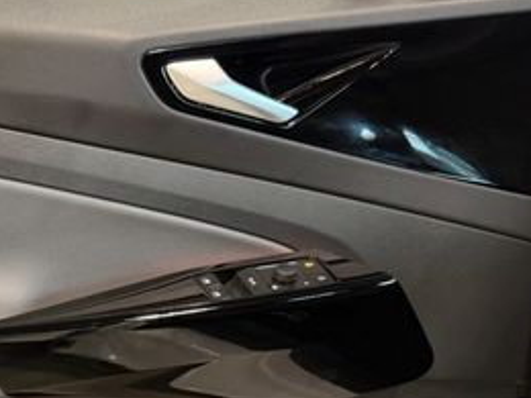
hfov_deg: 30.3
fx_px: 905
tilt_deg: -18.5
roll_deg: -0.8
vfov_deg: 23.9
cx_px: -6
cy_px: 380
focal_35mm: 59
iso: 250
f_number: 1.78
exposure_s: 1/60
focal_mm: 6.76
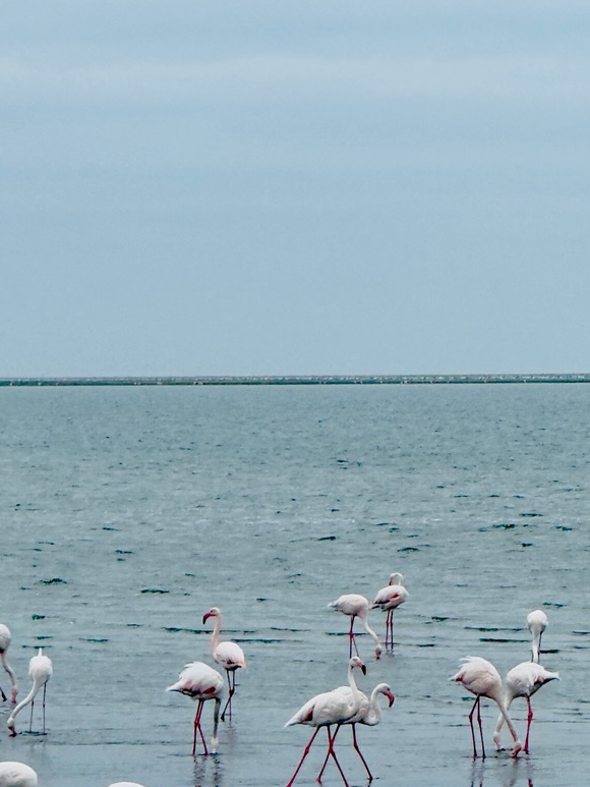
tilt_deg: -2.7
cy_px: 686
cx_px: 332
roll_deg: +0.2
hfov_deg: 4.7
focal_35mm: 318
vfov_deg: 6.2
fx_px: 7225
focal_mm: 15.66
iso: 50
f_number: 2.8
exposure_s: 1/275
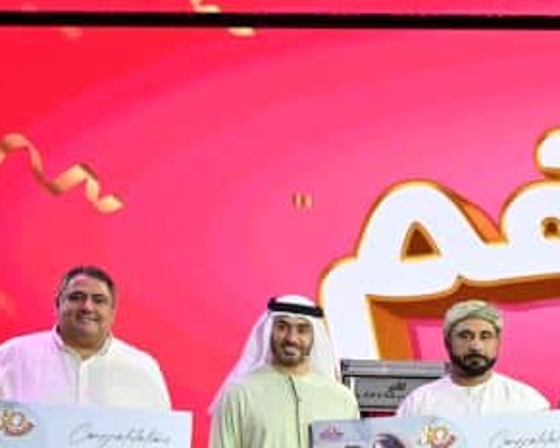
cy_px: 475
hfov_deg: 15.1
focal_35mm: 117
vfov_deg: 13.0
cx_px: 864
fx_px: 1940
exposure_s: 1/400
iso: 1250
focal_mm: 33
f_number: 4
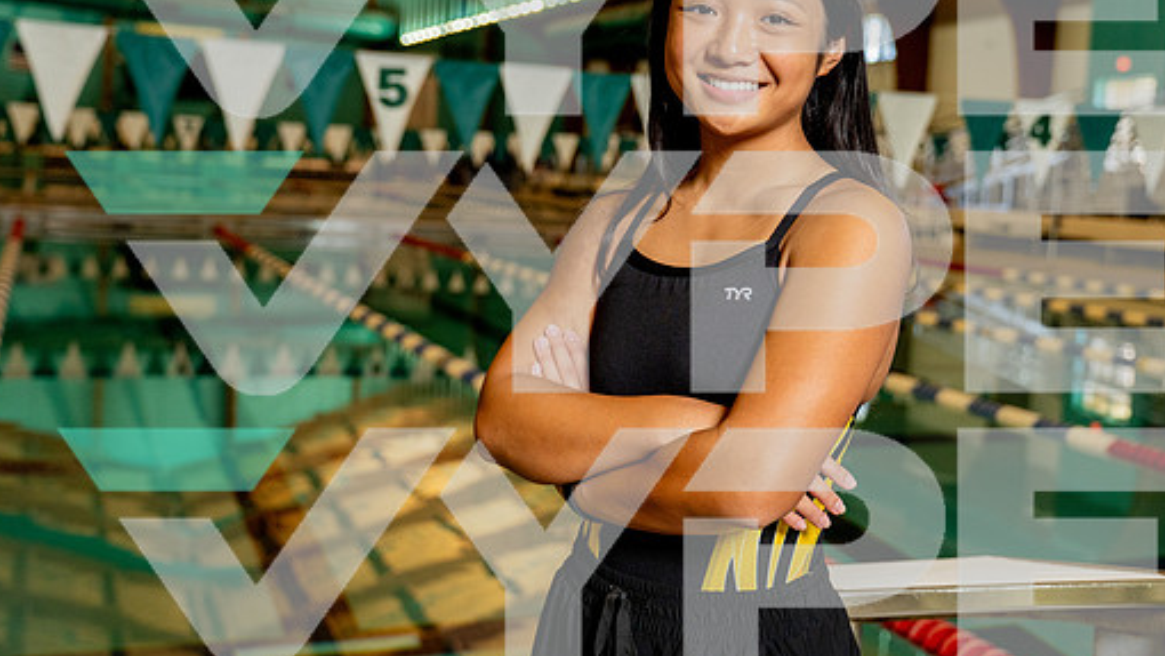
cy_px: 273
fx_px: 1545
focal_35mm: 50
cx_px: 646
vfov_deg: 23.9
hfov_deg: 41.3
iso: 1600
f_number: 4
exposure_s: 1/250
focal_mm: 42
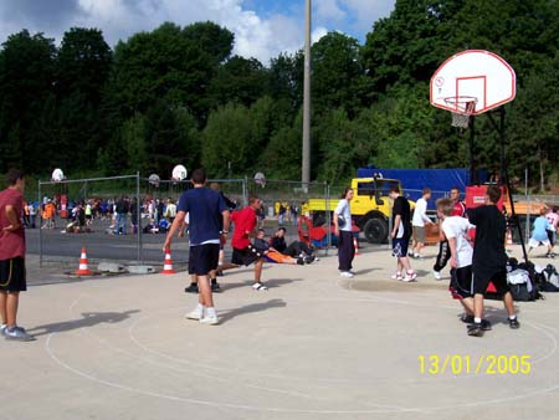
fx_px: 679
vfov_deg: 34.4
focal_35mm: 42
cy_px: 210
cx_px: 280
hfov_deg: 44.8
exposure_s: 1/594
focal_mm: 7
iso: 80
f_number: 5.6
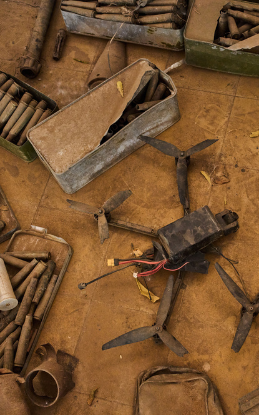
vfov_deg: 36.9
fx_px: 621
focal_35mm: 55
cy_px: 212
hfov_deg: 23.3
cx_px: 190
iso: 2000
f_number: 4
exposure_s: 1/100
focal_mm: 35
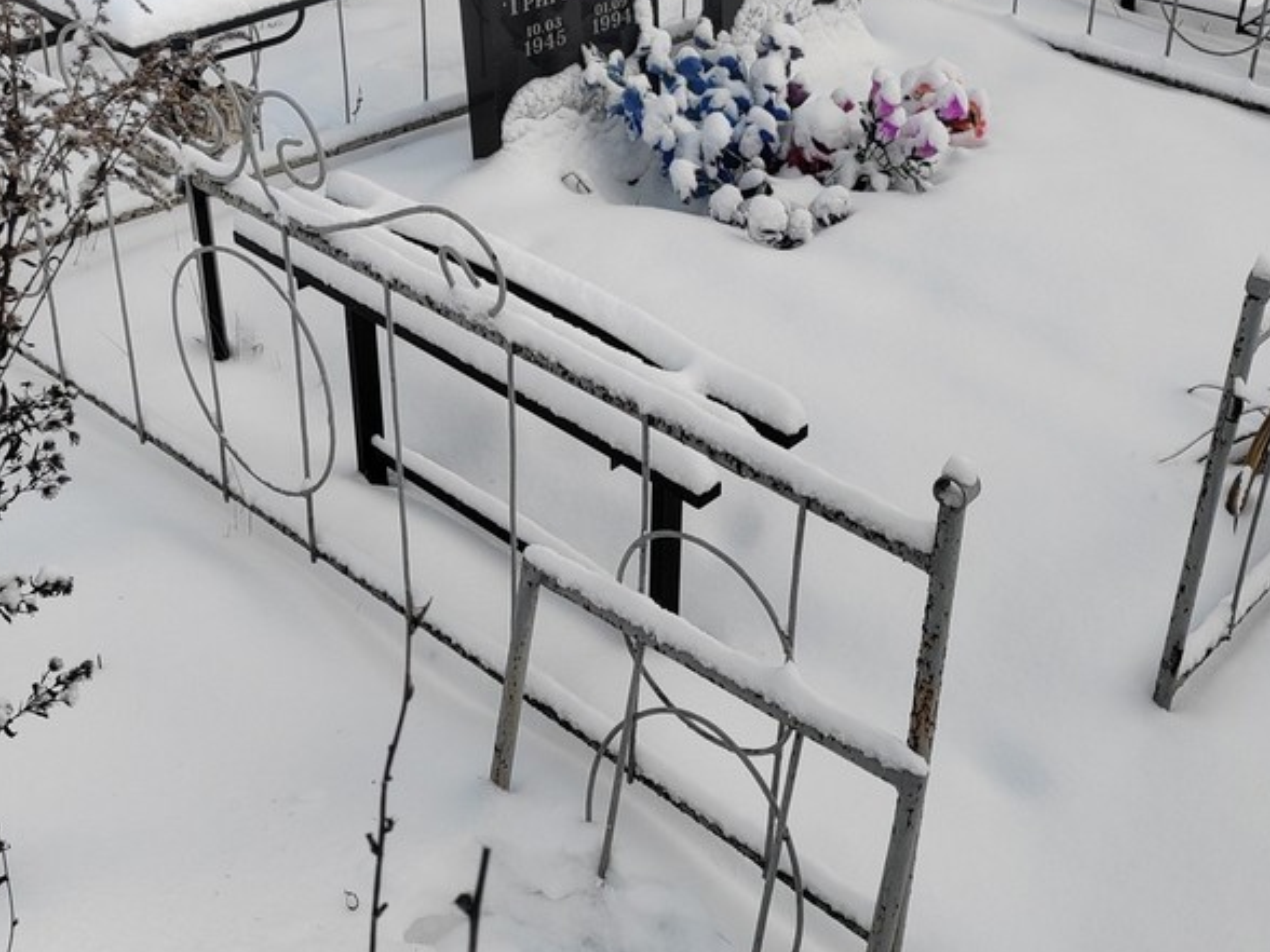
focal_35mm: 47
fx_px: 1724
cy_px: 313
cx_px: 769
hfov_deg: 40.2
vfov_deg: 30.6
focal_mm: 5.52
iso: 100
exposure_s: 1/490
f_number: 1.9
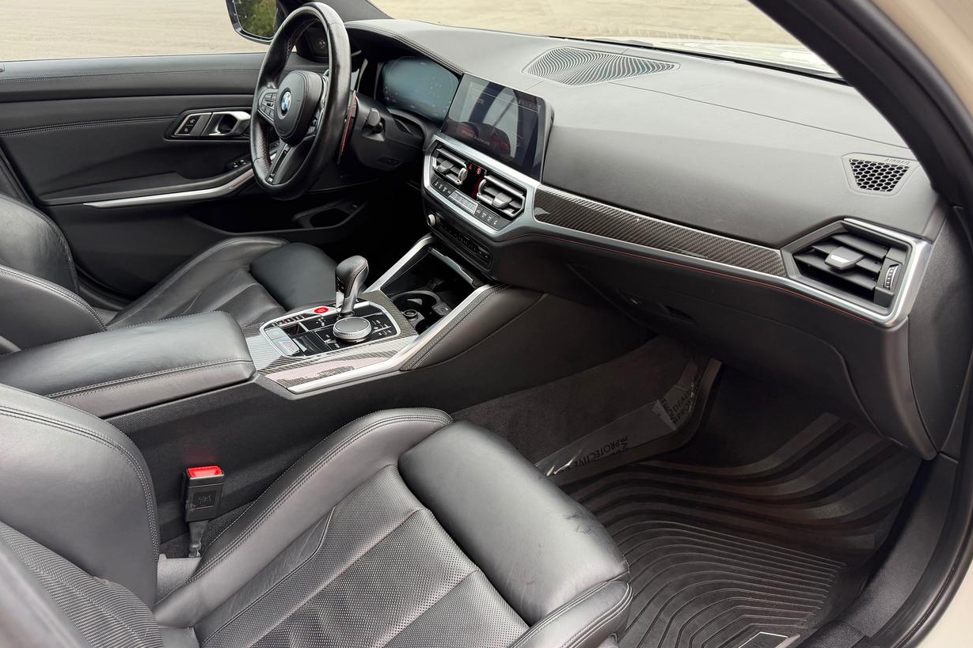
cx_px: 481
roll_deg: +1.5
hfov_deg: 69.4
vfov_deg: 49.5
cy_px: 302
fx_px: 703
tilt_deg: -26.5
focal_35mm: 26
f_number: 1.78
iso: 100
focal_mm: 6.76
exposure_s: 1/121
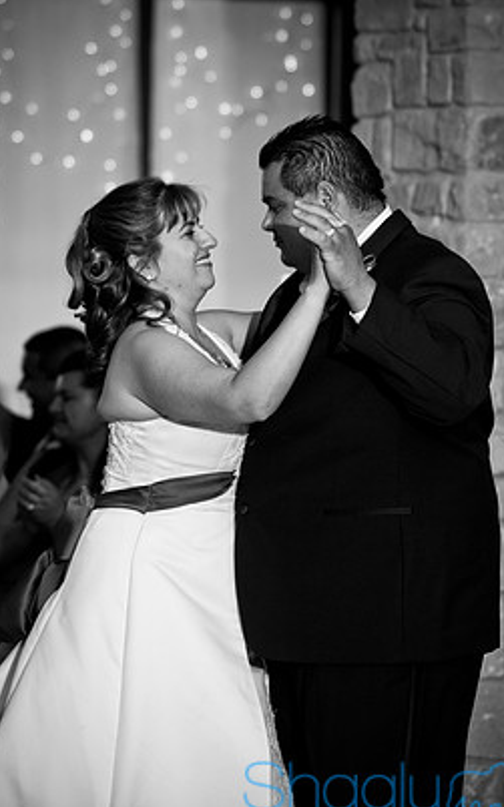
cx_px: 260
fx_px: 3949
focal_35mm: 180
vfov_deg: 11.7
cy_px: 436
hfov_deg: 7.3
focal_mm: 105
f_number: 2.8
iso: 400
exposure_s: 1/200
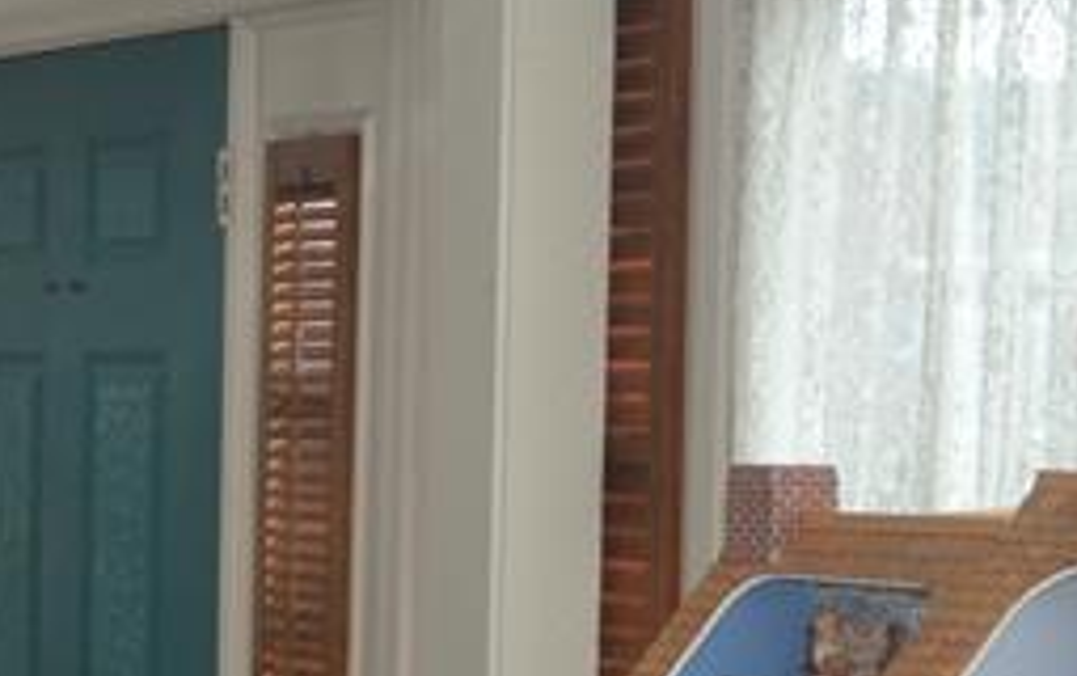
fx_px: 3438
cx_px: 106
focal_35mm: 117
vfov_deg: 11.1
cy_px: 684
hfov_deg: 17.5
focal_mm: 18
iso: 160
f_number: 4
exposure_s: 1/125
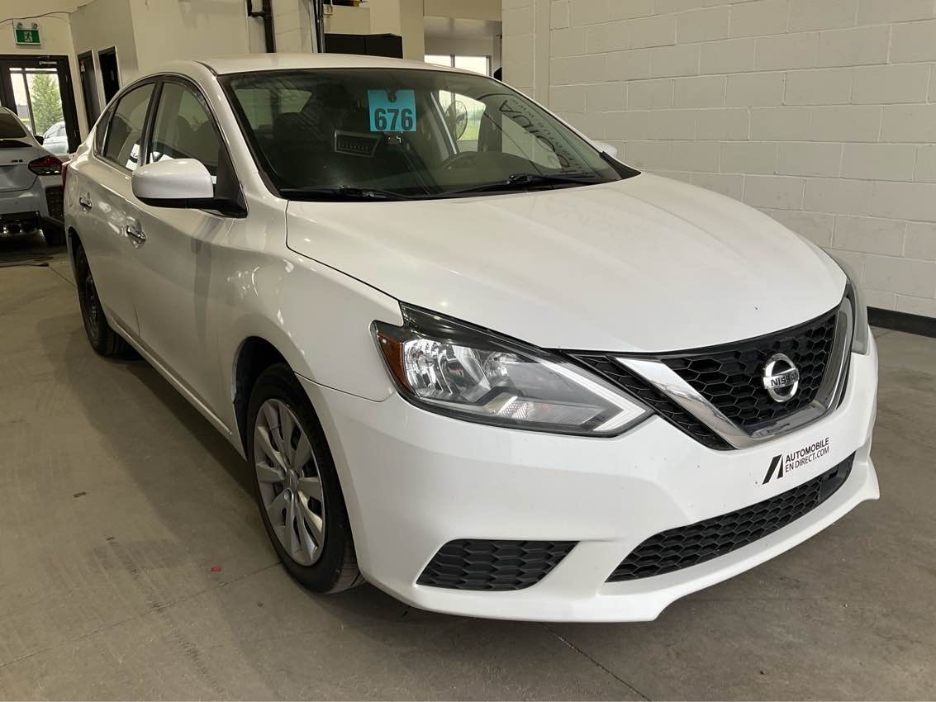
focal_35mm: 29
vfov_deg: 48.2
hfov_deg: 61.7
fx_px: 784
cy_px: 351
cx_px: 468
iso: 25
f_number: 1.8
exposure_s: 1/122
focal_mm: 3
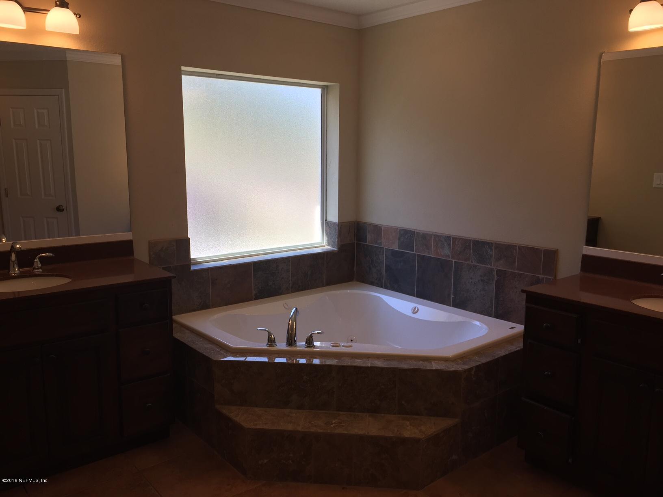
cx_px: 332
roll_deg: -0.5
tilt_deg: -9.6
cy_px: 248
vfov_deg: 48.2
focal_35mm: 29
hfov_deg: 61.7
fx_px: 555
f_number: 2.2
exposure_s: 1/120
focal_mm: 4.15
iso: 32
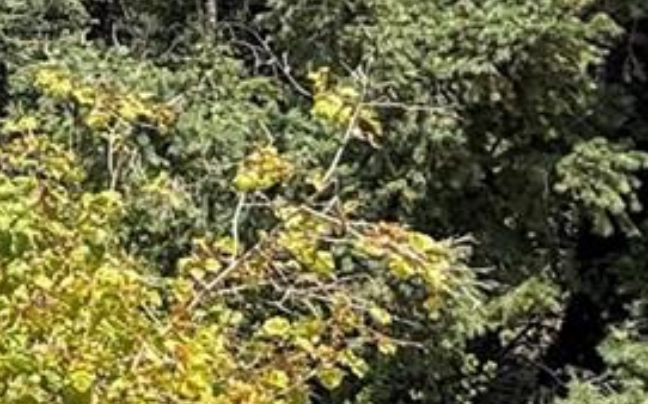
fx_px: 1394
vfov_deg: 15.8
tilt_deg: -7.3
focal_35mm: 79
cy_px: -86
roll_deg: -2.5
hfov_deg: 20.8
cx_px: -414
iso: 50
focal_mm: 2.22
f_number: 2.2
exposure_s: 1/1211
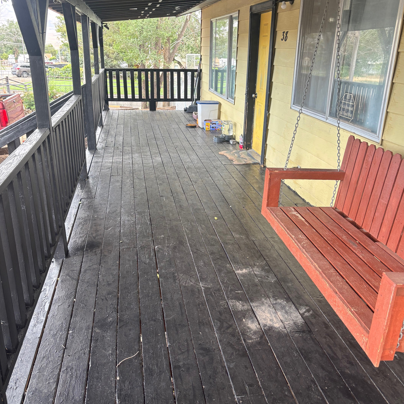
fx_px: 409
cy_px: 191
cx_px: 203
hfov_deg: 52.5
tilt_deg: -19.4
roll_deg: -1.2
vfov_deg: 52.5
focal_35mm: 31
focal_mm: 5.96
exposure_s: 1/121
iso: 80
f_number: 1.6
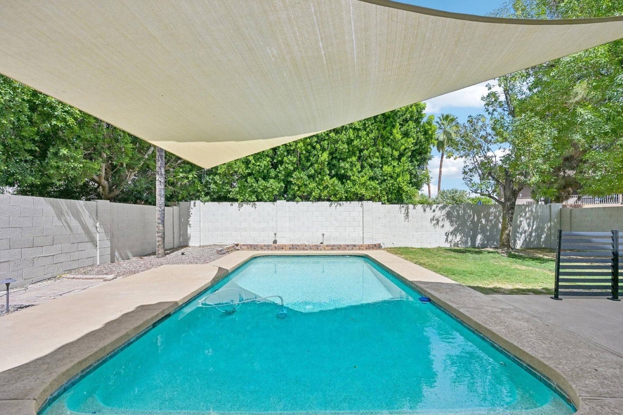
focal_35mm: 14
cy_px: 208
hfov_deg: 104.3
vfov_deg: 81.2
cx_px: 312
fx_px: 242
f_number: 8
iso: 640
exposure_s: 1/2500
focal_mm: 14
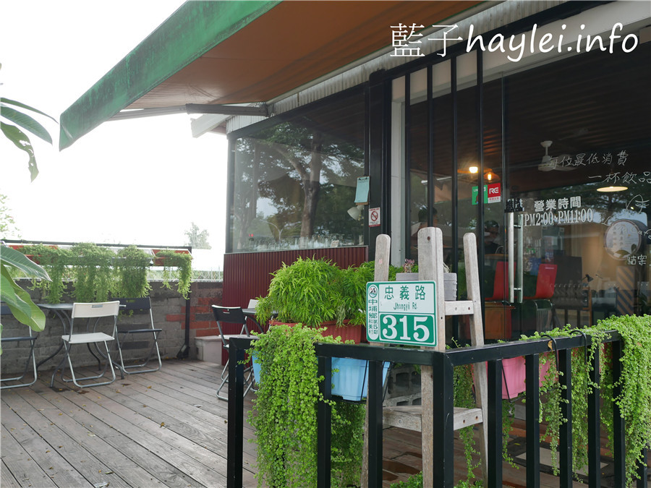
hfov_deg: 60.0
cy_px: 244
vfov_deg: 46.8
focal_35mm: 30
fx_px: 564
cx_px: 326
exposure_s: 1/250
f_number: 2.8
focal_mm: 15
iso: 200
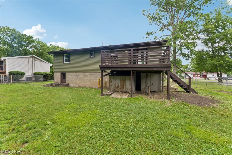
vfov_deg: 81.2
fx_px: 90
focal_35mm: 14
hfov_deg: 104.3
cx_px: 116
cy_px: 78
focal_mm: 14
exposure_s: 1/80
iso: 200
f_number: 8
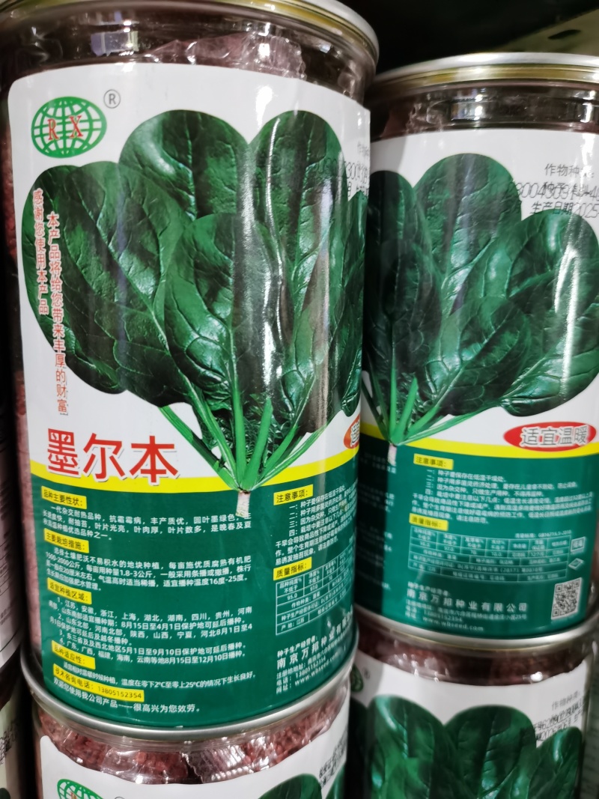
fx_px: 623
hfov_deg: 51.3
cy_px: 400
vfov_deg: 65.3
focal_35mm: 27
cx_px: 300
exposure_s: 1/33.3
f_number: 1.8
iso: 640
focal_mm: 5.58
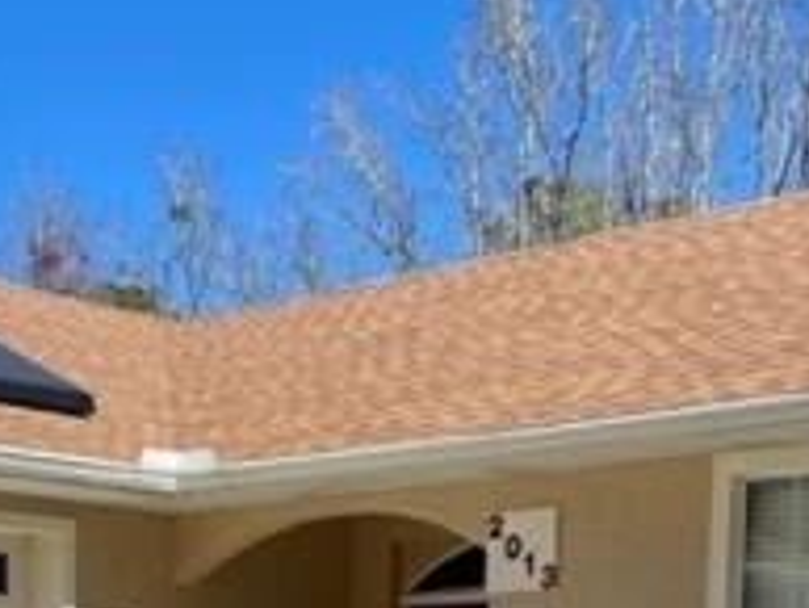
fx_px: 2011
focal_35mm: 86
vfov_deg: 15.6
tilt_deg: -5.8
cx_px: 109
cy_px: 960
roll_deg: +0.4
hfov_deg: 22.3
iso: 32
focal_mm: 4.2
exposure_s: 1/5051
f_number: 1.6
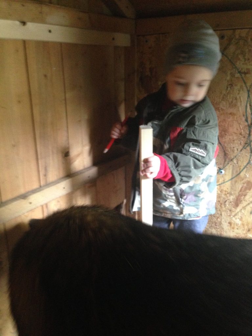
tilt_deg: -13.8
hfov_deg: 42.9
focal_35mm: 33
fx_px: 320
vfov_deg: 55.4
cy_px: 168
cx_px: 126
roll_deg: +0.1
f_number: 2.4
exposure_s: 1/20
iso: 320
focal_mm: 4.12
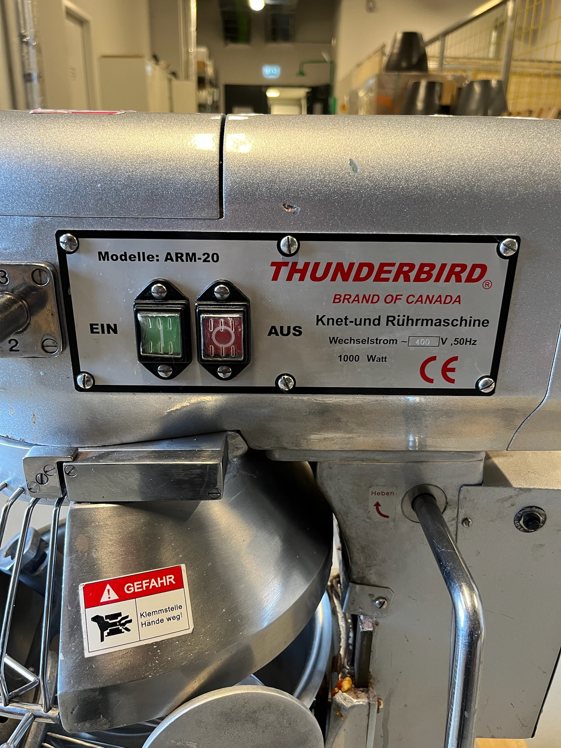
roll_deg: -1.1
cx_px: 280
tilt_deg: -23.0
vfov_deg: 67.3
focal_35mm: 26
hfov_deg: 53.1
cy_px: 374
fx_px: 562
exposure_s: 1/50
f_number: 1.6
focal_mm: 5.1
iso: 160
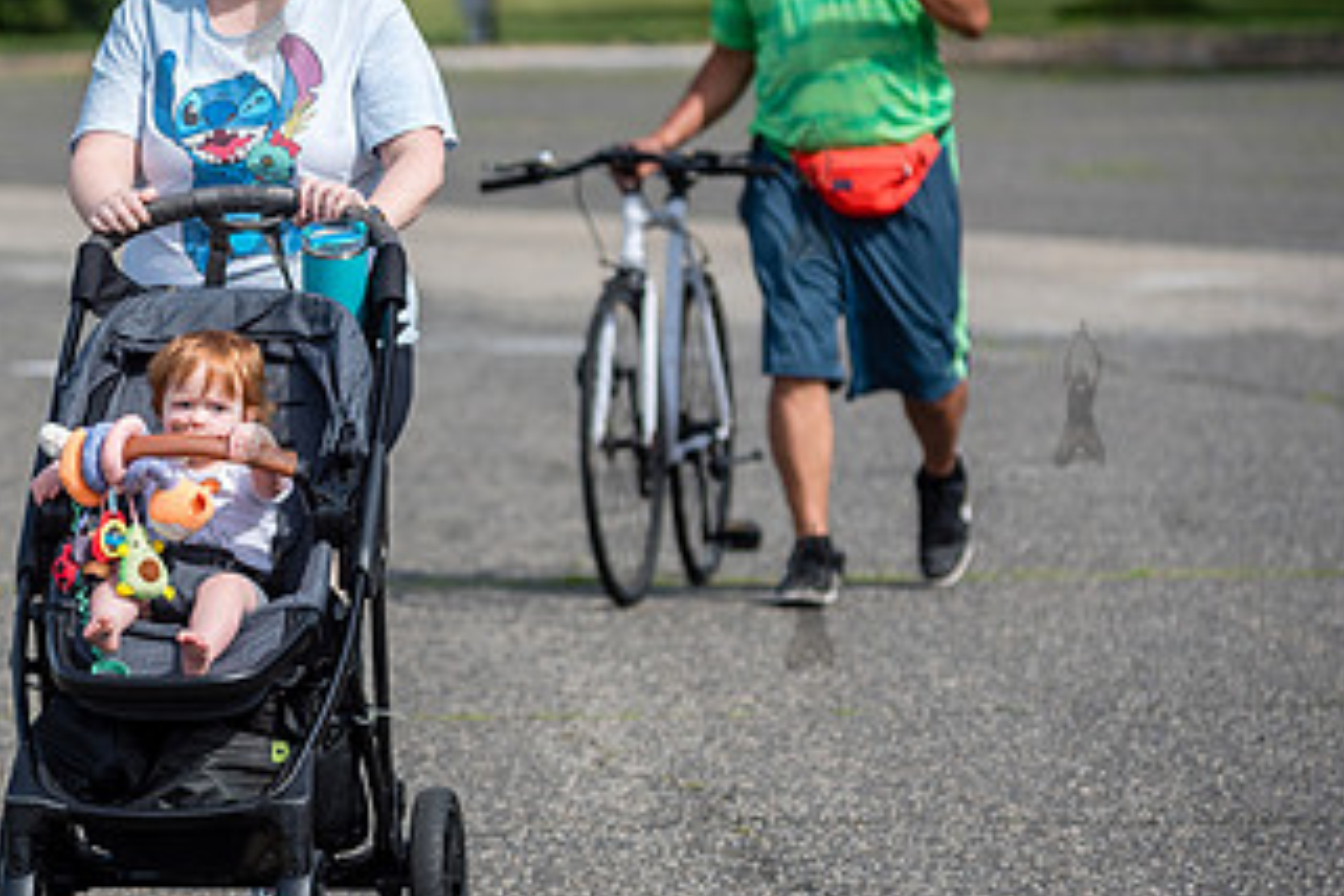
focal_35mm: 334
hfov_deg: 6.2
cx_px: 268
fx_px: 12468
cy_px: 391
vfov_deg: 4.1
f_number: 4.5
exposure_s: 1/2000
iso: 250
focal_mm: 185
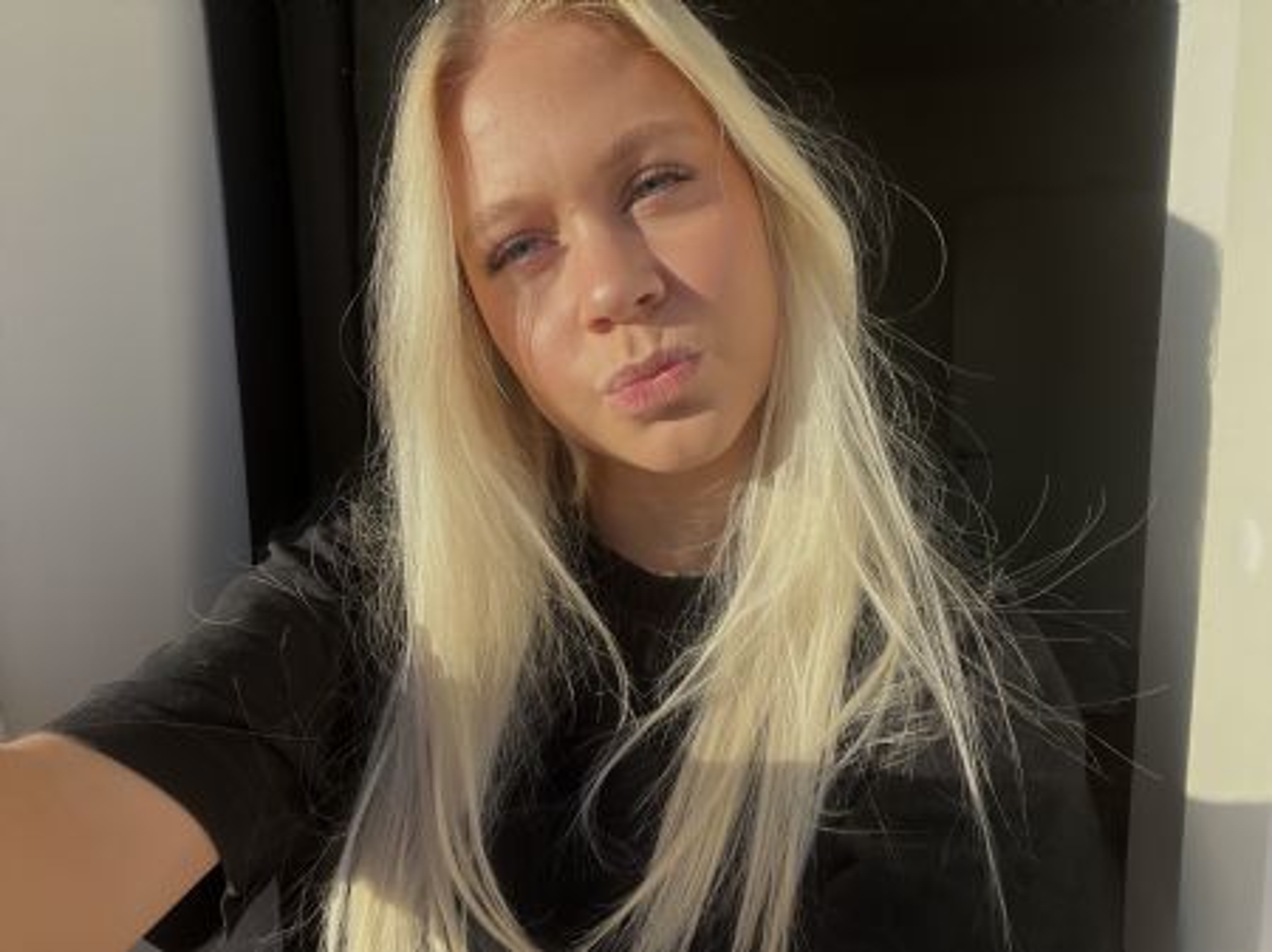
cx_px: 636
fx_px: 845
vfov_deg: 58.8
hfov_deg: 74.0
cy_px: 476
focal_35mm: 23
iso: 32
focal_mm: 2.71
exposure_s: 1/614
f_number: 2.2
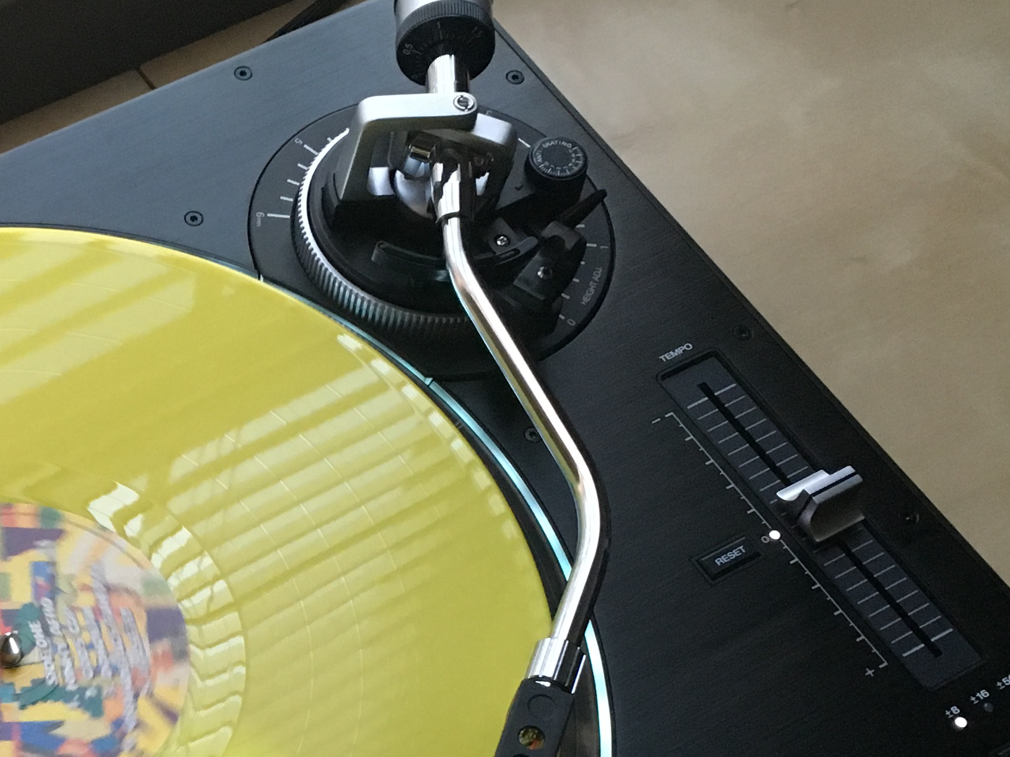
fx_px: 2013
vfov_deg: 20.6
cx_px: 82
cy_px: 762
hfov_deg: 27.1
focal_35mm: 69
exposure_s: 1/20
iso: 200
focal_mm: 4.15
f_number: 2.2
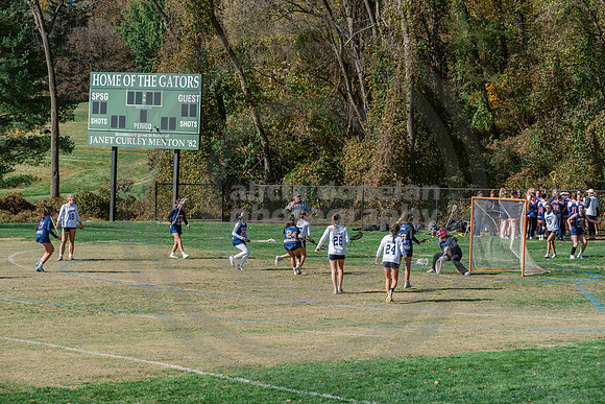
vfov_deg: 12.5
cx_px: 303
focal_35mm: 110
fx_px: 1849
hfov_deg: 18.6
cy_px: 202
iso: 250
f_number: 6.3
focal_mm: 110
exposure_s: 1/640
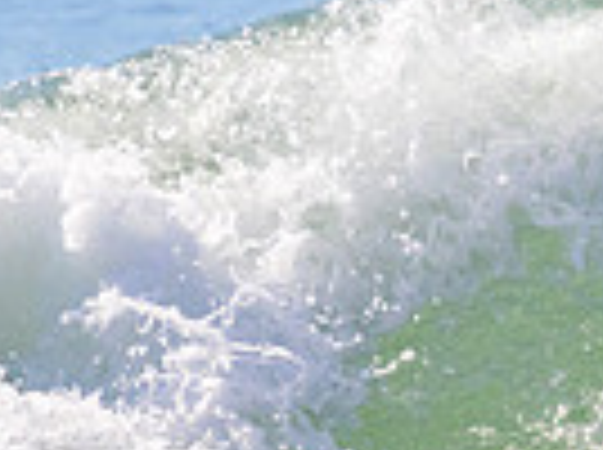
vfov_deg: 0.5
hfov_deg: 0.7
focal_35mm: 2919
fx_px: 50757
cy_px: 232
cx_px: 1260
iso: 1100
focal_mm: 700
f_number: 11
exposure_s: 1/2000
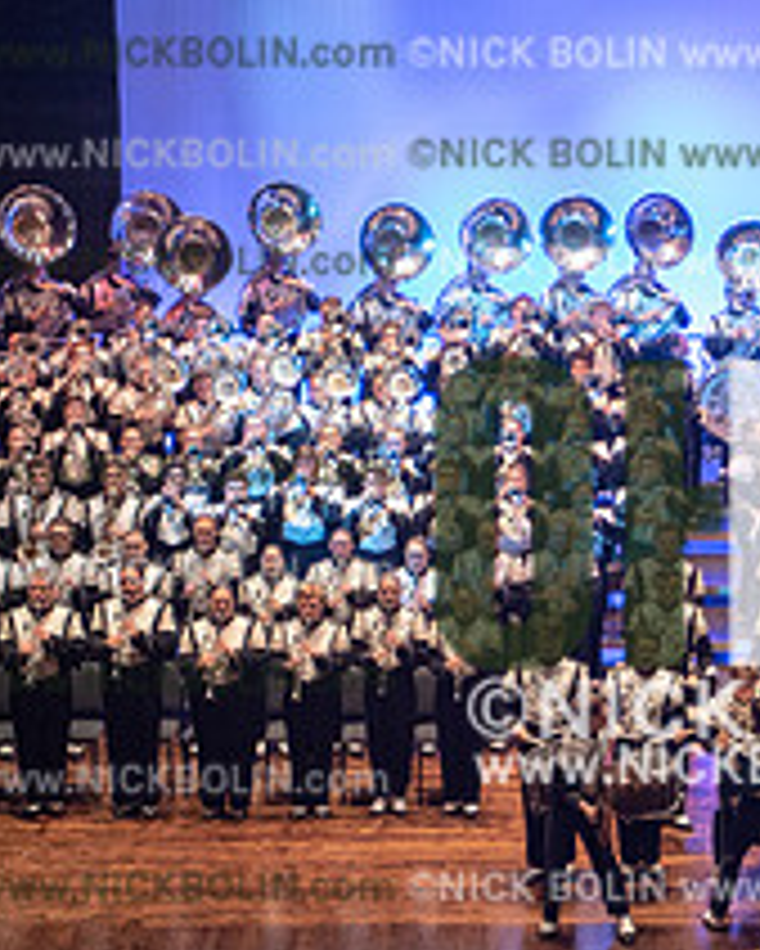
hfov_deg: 11.4
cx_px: 751
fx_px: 3765
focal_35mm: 134
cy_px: 574
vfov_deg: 14.4
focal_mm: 52
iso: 2000
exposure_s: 1/100
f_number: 2.8
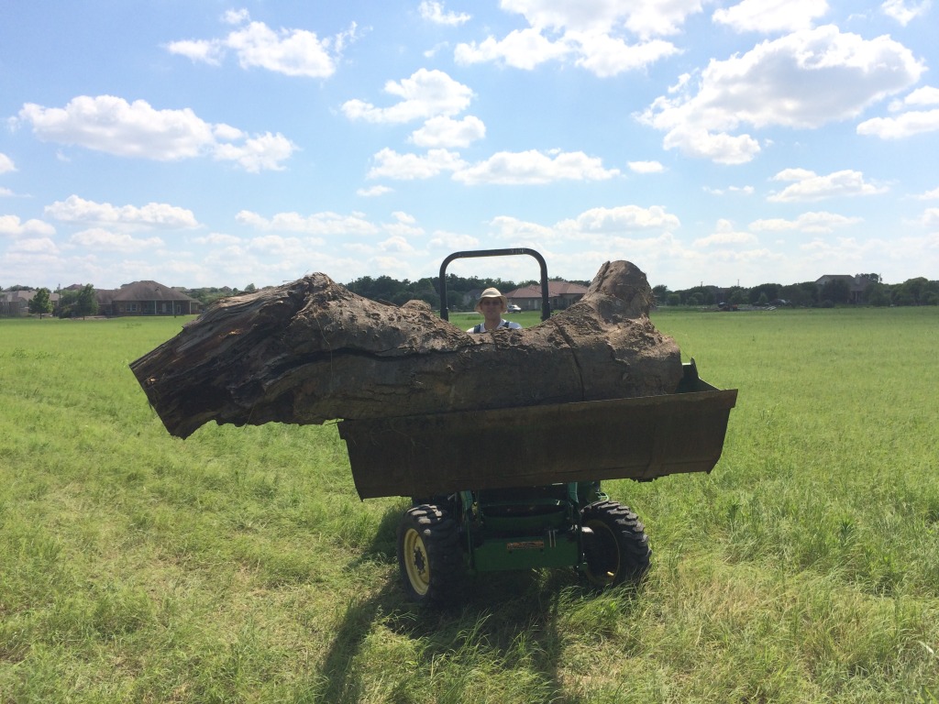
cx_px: 470
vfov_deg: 48.2
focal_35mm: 29
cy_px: 352
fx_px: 787
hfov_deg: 61.7
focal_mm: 4.15
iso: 32
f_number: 2.2
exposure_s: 1/2740
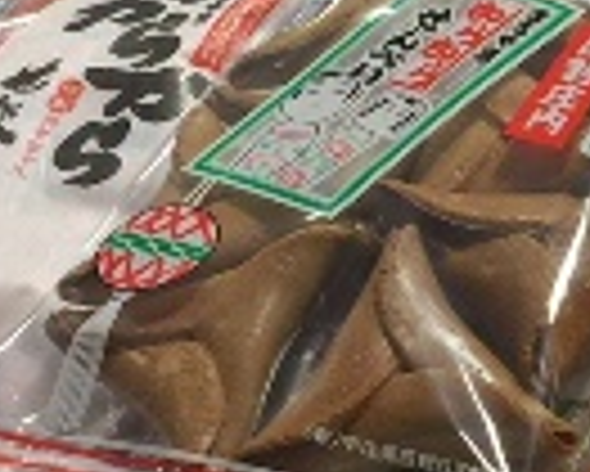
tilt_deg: -36.8
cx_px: 806
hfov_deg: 11.9
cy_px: 99
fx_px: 2726
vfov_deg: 9.9
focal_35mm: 156
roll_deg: +4.1
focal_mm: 4.15
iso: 50
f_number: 2.2
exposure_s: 1/30
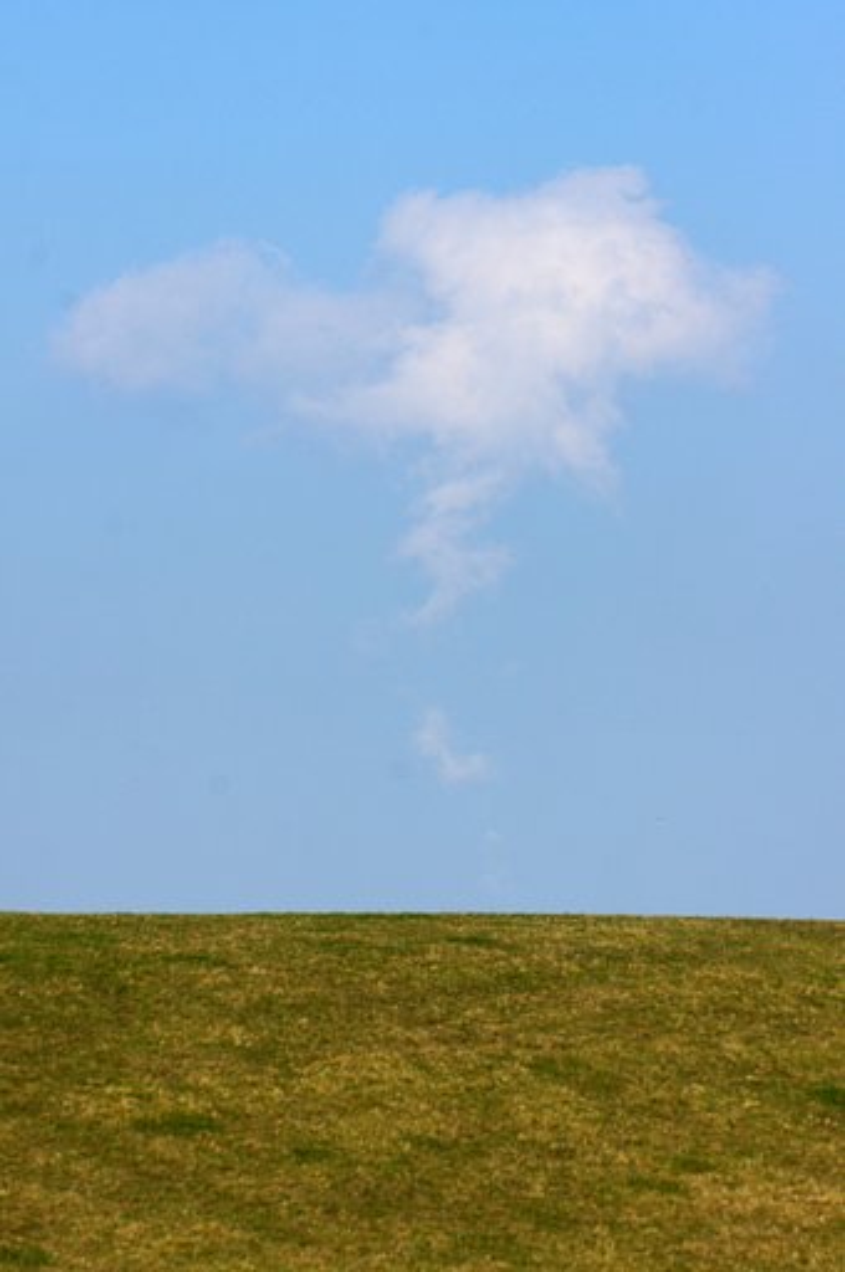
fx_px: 9531
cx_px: 422
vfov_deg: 7.6
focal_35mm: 270
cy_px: 636
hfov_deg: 5.1
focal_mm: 180
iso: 100
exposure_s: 1/500
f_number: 9
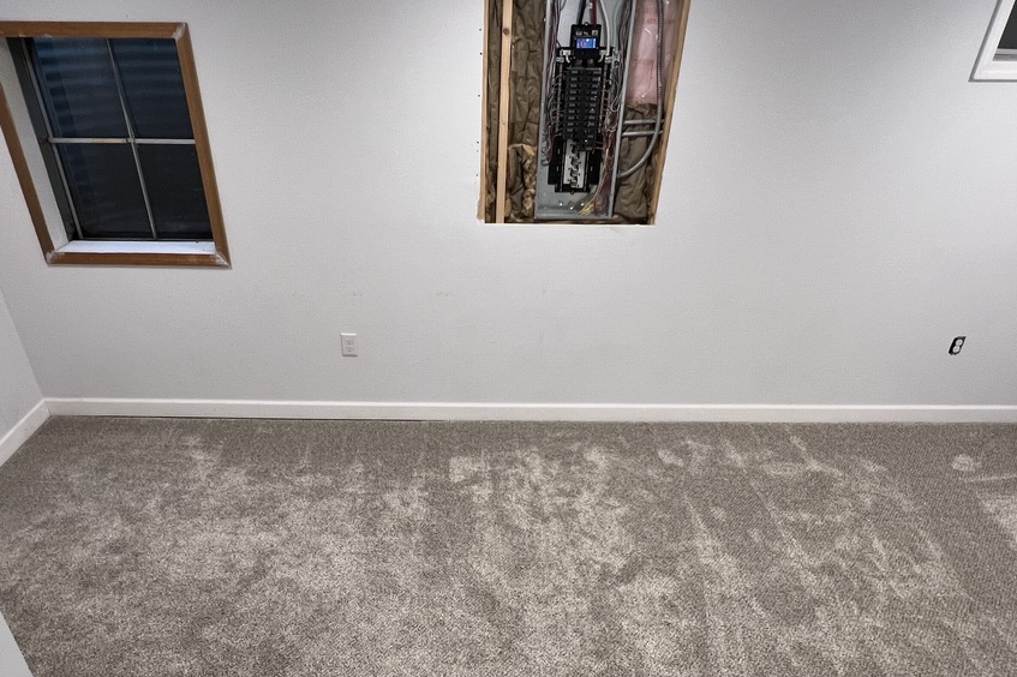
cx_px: 471
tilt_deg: -34.6
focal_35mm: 23
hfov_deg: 76.0
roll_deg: -1.3
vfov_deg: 54.2
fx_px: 649
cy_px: 439
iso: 160
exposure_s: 1/60
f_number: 1.8
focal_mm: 1.57
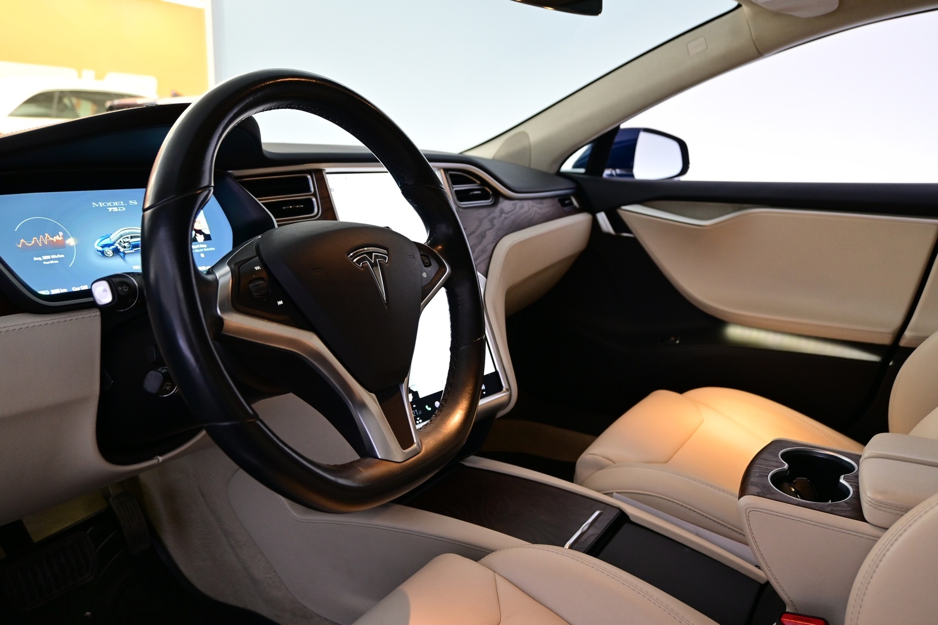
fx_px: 762
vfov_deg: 44.6
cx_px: 469
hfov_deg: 63.2
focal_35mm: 29
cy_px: 312
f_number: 3.8
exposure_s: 1/30
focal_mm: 19.5
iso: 900
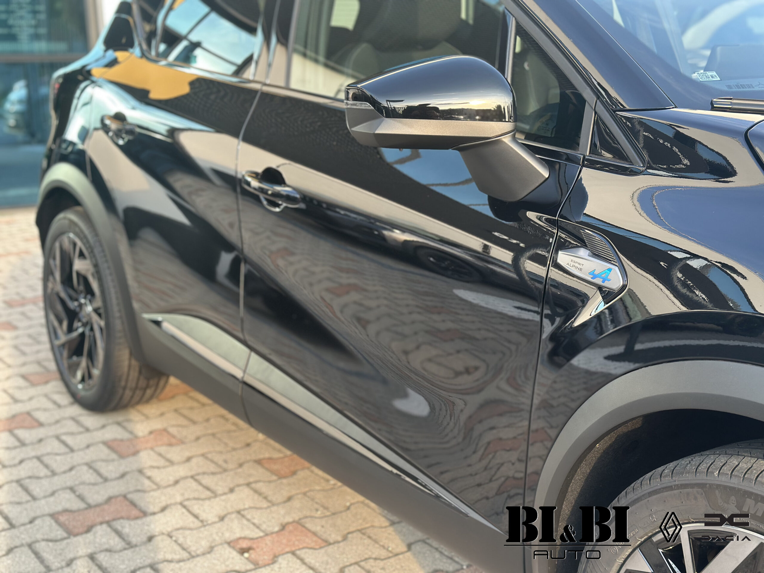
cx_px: 382
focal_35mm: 48
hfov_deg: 39.7
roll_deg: +1.5
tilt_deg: -12.0
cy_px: 286
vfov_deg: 30.3
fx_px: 1059
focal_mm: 6.86
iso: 80
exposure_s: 1/231
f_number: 1.78
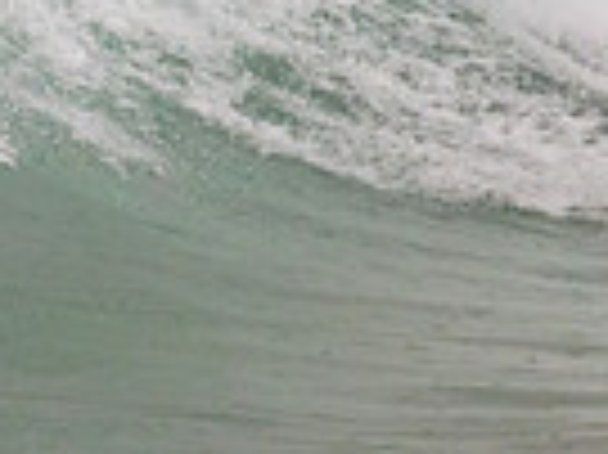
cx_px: -428
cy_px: -357
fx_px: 57893
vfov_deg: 0.5
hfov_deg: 0.6
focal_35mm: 3299
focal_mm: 800
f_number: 11
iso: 4000
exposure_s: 1/1250
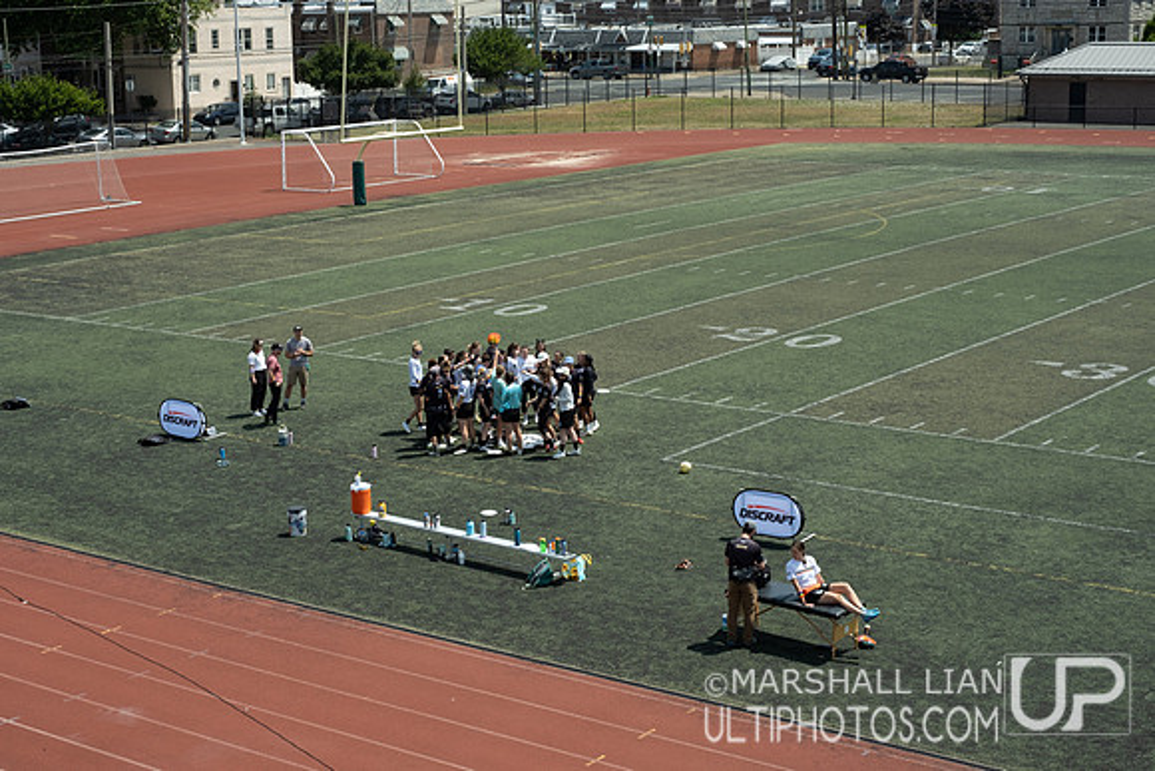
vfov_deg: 22.9
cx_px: 554
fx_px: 1901
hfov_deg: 33.8
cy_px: 431
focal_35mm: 59
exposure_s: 1/320
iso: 100
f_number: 8
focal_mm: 35
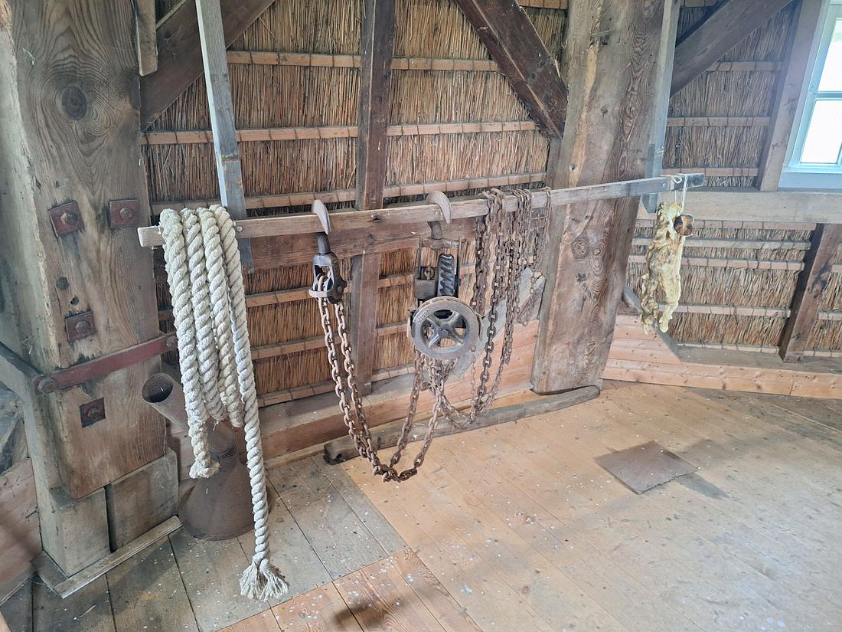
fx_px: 559
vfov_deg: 58.9
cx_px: 421
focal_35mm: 23
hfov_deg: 73.9
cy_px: 316
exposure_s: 1/33
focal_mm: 5.54
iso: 320
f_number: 1.8
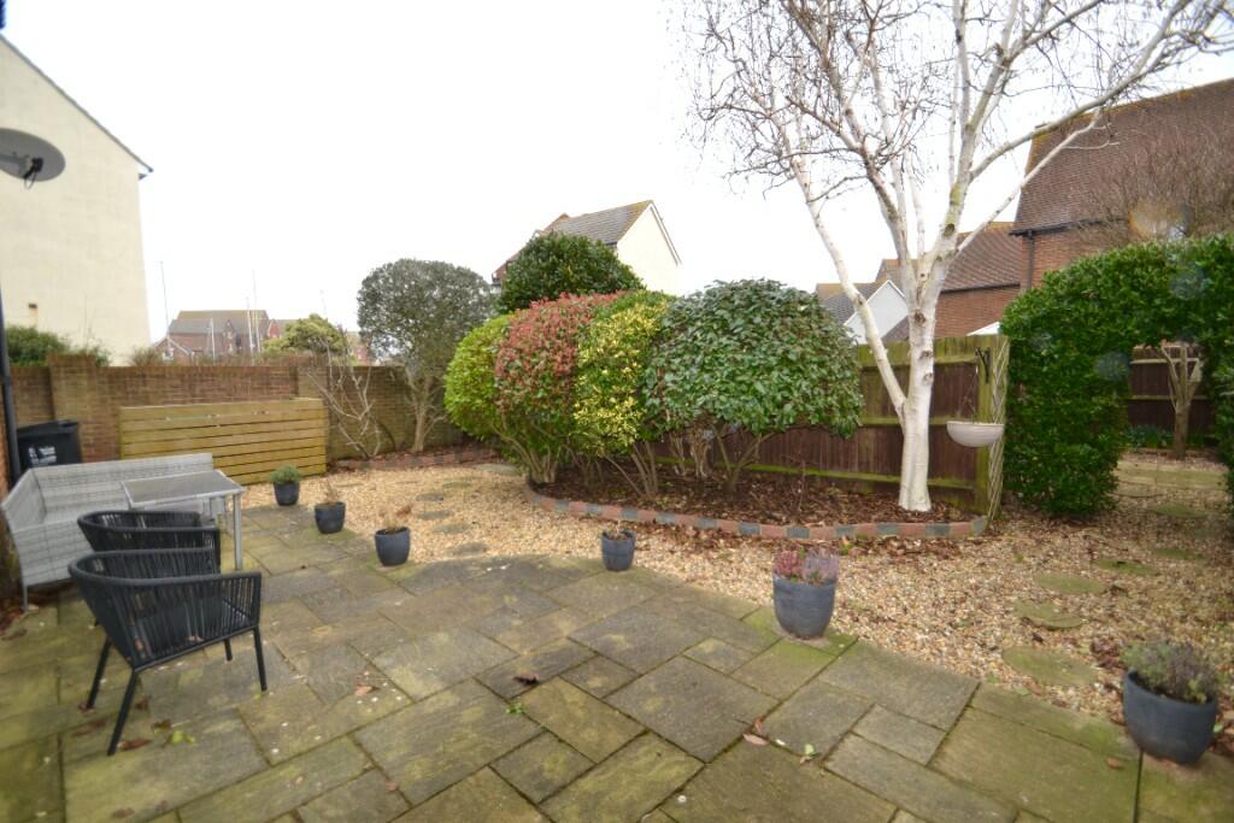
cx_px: 617
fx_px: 514
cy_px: 412
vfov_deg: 77.3
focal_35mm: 15
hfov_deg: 100.4
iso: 160
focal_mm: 10
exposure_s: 1/125
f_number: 4
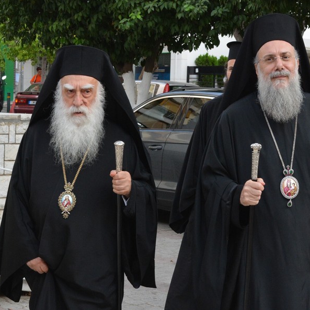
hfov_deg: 29.5
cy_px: 155
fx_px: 588
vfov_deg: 29.6
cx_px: 188
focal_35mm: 58
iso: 1600
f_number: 8
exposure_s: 1/250
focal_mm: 30
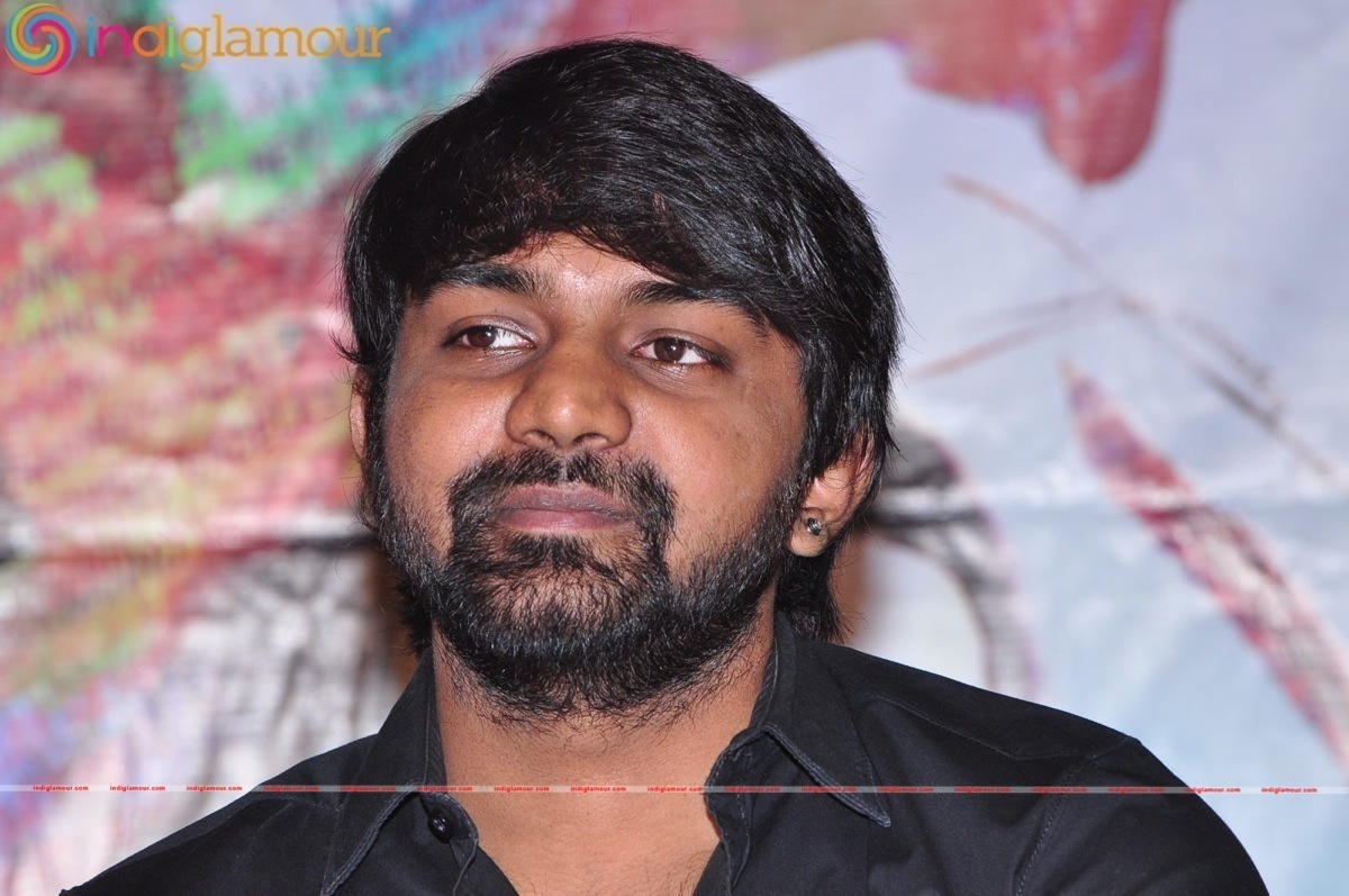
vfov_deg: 5.1
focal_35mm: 270
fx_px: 10105
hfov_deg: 7.6
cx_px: 674
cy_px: 448
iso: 400
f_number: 8
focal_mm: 180
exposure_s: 1/125
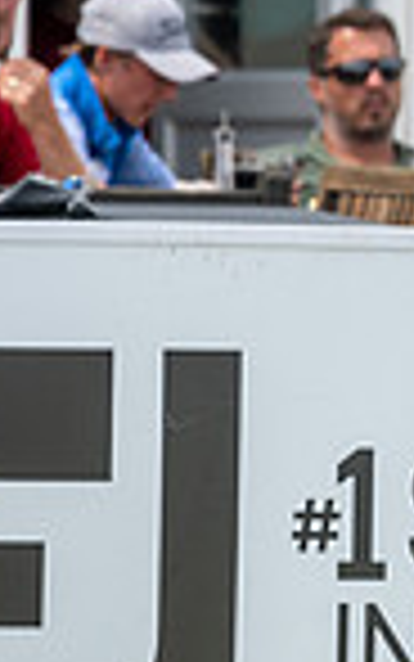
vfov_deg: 1.7
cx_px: 1202
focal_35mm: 1205
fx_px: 21732
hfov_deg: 1.1
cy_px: 268
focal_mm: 300
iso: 200
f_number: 7.1
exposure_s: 1/1000
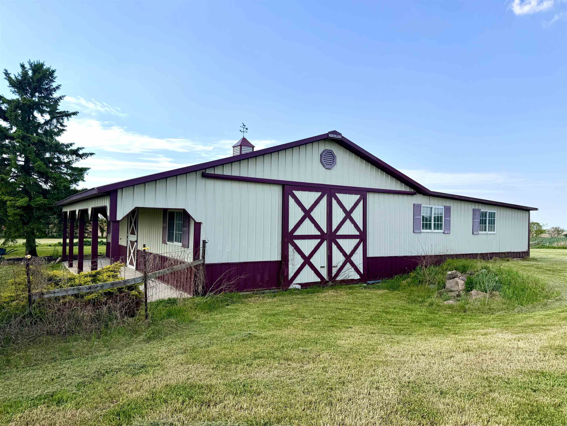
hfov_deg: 71.6
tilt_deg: +1.5
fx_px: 393
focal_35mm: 24
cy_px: 213
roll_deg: -1.3
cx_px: 284
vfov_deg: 56.8
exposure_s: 1/3759
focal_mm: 6.76
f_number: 1.78
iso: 80
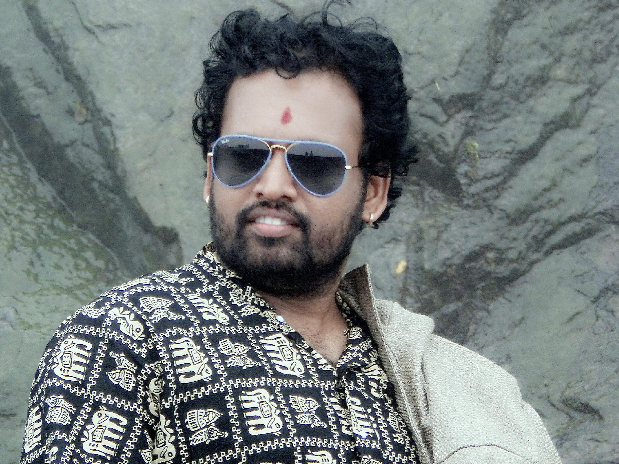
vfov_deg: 3.5
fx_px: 7511
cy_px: 329
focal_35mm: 420
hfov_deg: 4.7
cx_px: 240
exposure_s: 1/60
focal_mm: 50.1
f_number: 5.7
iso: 125
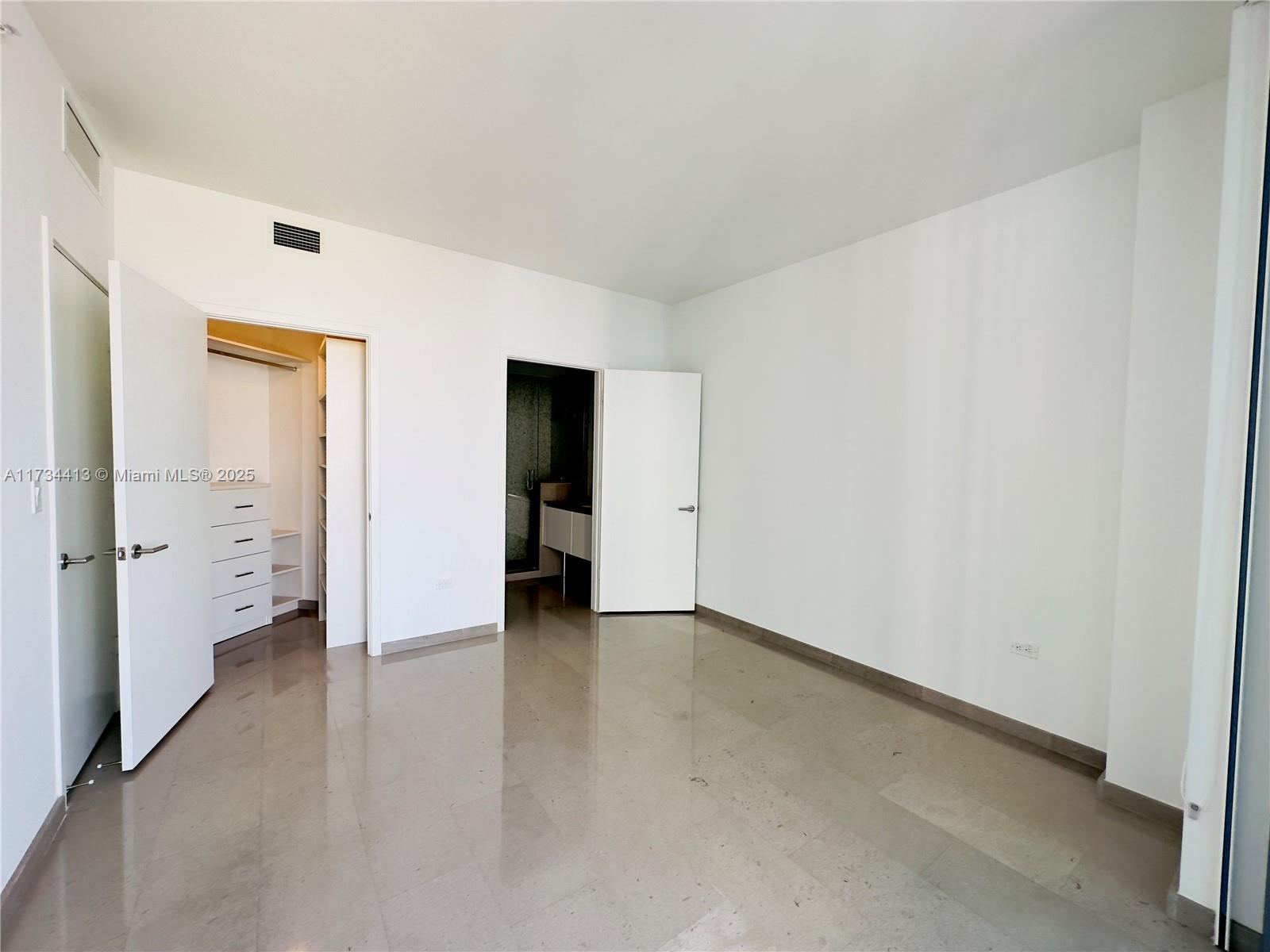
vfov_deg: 85.7
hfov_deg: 102.1
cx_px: 635
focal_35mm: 14
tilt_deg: -2.5
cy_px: 476
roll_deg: -1.6
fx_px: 514
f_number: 2.2
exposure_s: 1/183
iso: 40
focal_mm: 2.22
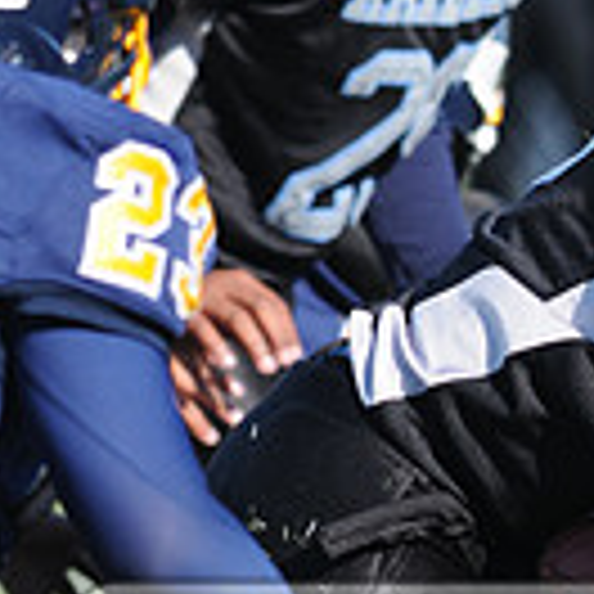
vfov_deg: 1.0
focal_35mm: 1679
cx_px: 754
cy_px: 792
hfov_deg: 1.0
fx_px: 32596
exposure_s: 1/500
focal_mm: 300
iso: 200
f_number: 6.3
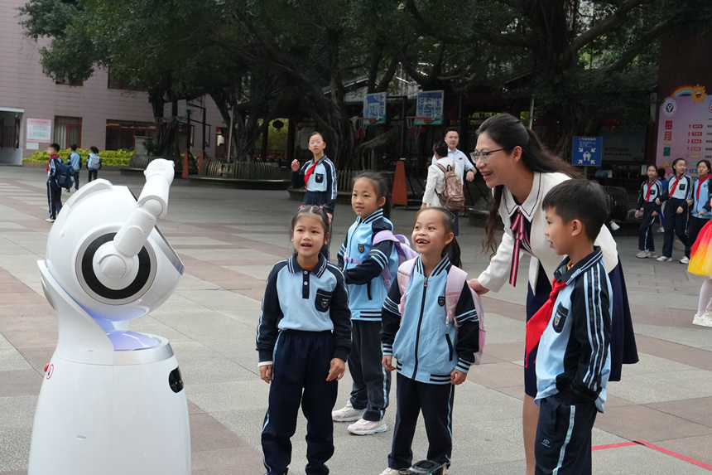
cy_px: 238
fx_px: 969
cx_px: 356
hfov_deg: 40.4
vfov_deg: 27.5
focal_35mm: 49
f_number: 6.3
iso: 8000
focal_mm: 33
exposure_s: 1/1000
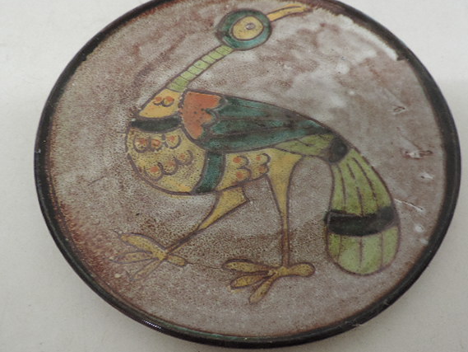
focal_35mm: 27
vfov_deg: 51.3
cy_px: 167
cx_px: 237
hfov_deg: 65.3
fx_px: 365
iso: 400
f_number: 3
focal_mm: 4.3
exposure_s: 1/15
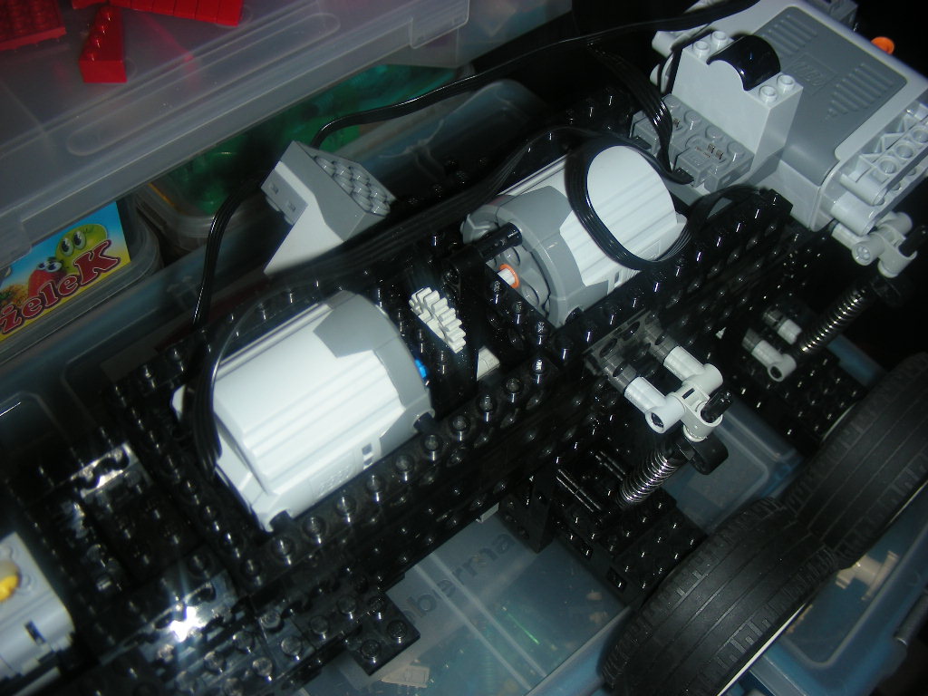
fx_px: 1019
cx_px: 464
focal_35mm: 38
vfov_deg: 37.7
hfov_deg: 49.0
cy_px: 348
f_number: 3.5
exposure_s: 1/60
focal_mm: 6.3
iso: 50
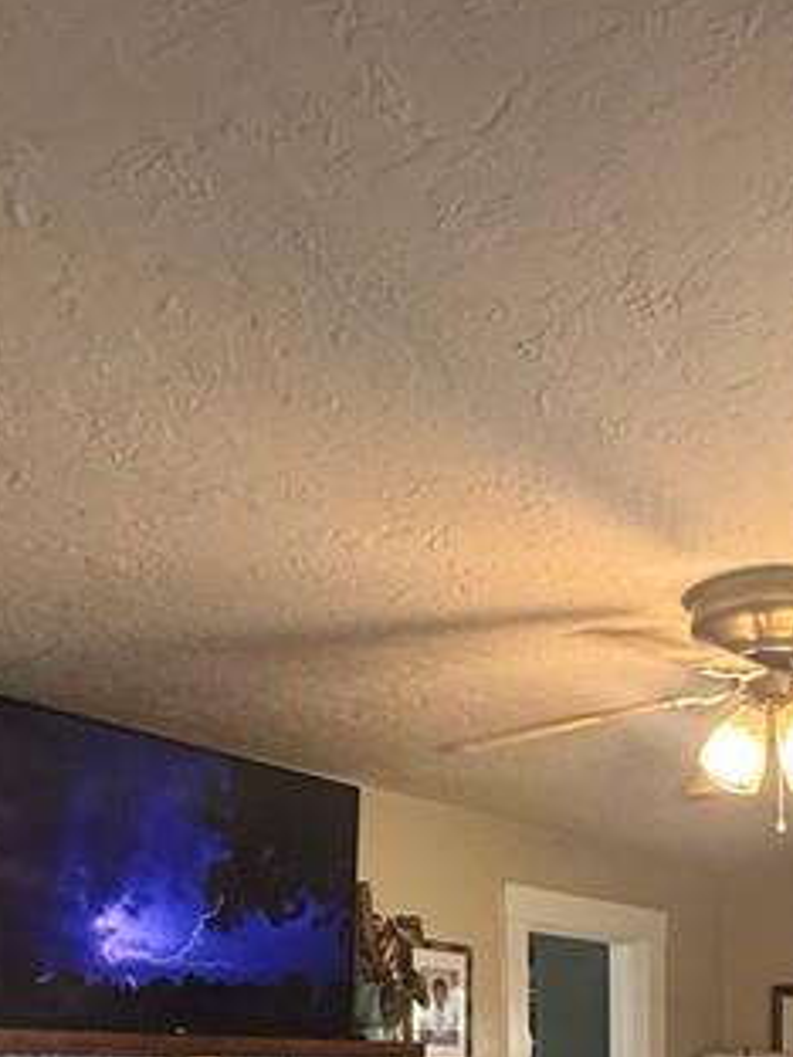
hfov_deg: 31.1
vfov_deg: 34.7
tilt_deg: -3.6
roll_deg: +1.2
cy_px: 1203
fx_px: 1405
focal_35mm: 46
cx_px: 573
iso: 250
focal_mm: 2.22
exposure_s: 1/60
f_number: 2.2
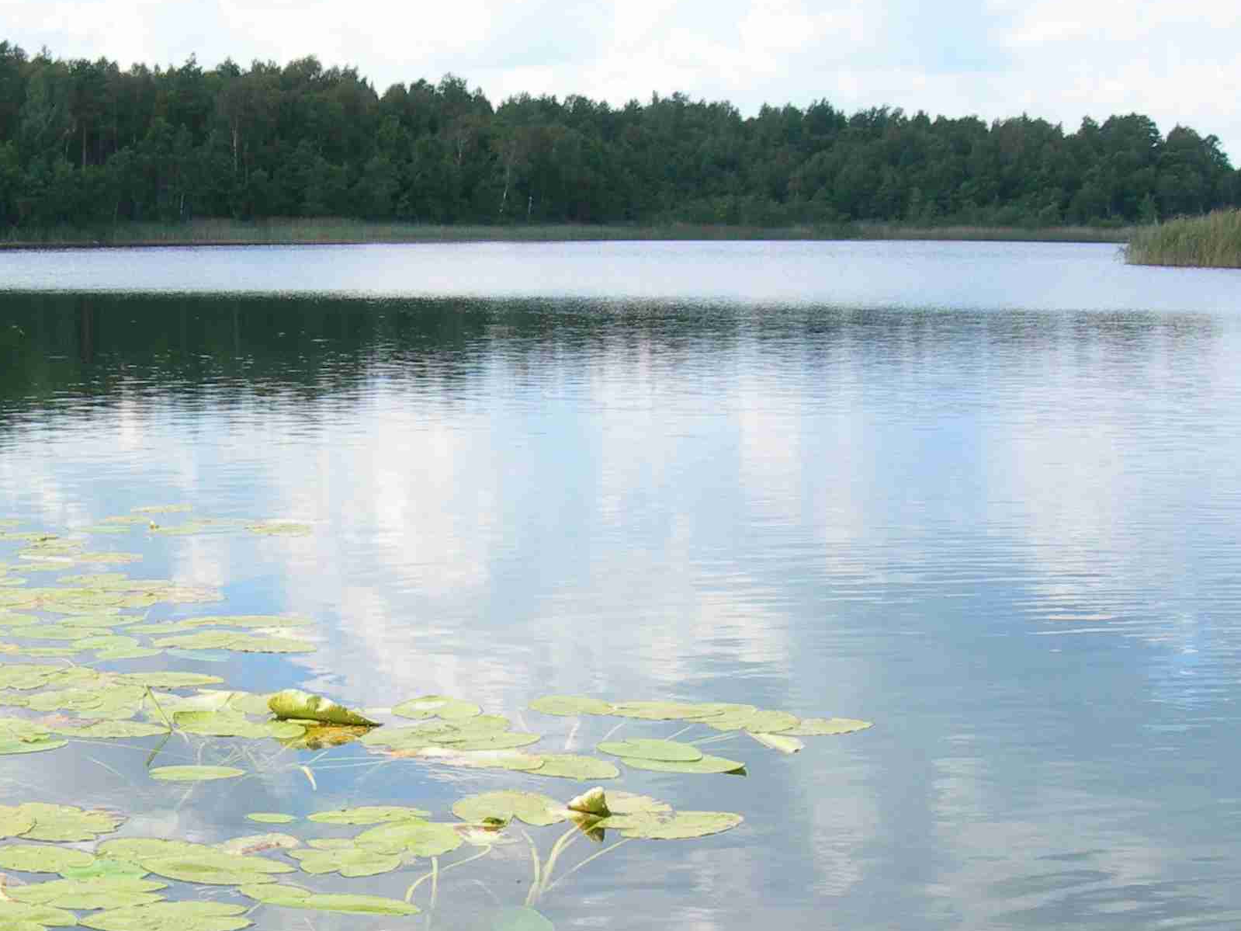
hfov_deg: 26.3
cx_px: 279
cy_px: 686
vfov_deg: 20.0
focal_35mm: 73
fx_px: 2617
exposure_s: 1/234
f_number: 4.8
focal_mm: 7.8
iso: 50
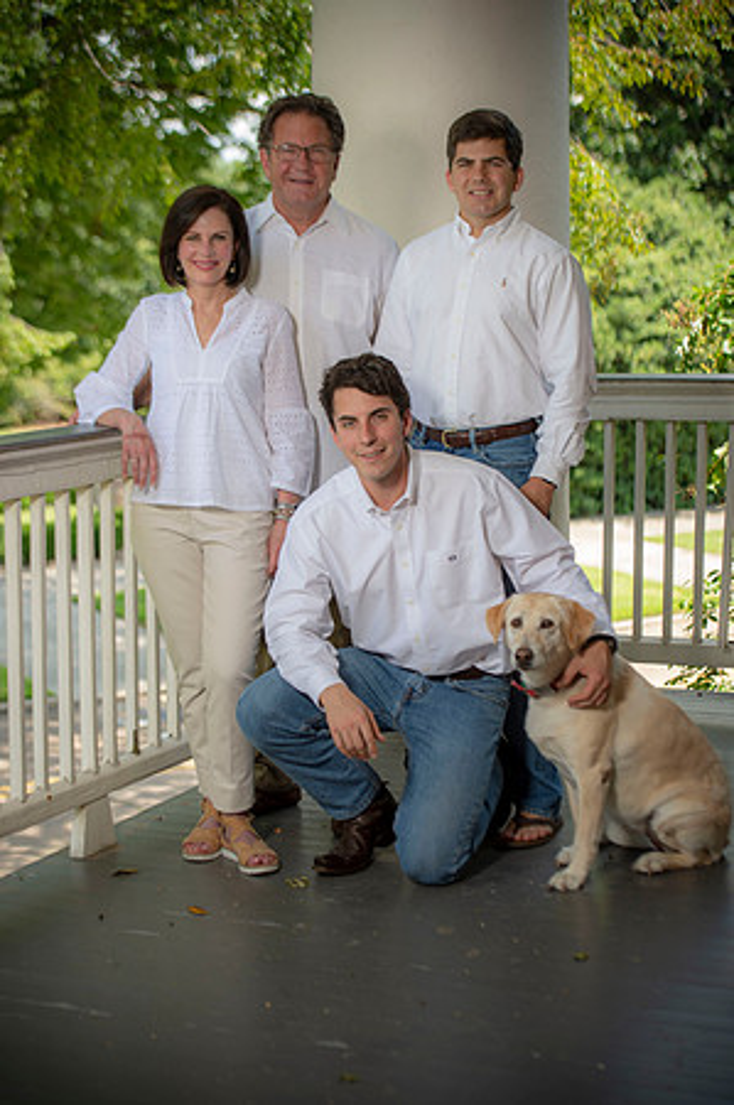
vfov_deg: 28.9
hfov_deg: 19.4
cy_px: 552
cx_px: 367
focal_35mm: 70
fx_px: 2146
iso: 100
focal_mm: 70
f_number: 3.5
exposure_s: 1/250
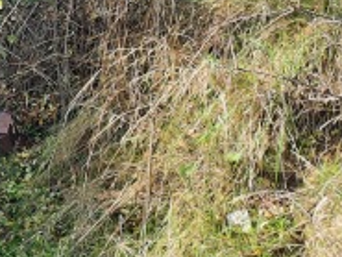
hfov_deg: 17.6
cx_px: -257
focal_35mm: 92
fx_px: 910
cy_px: -55
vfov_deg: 15.5
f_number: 2
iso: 32
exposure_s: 1/101
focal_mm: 4.6
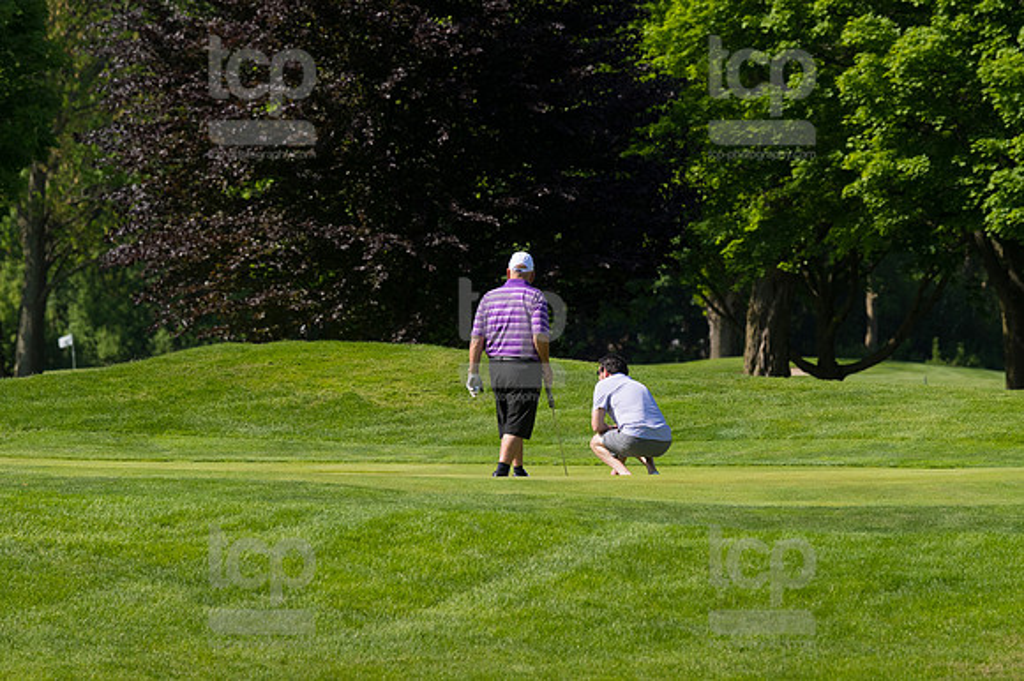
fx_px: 8528
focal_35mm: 300
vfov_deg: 4.6
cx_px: 512
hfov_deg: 6.9
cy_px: 340
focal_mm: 200
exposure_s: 1/1600
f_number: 5.6
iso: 320
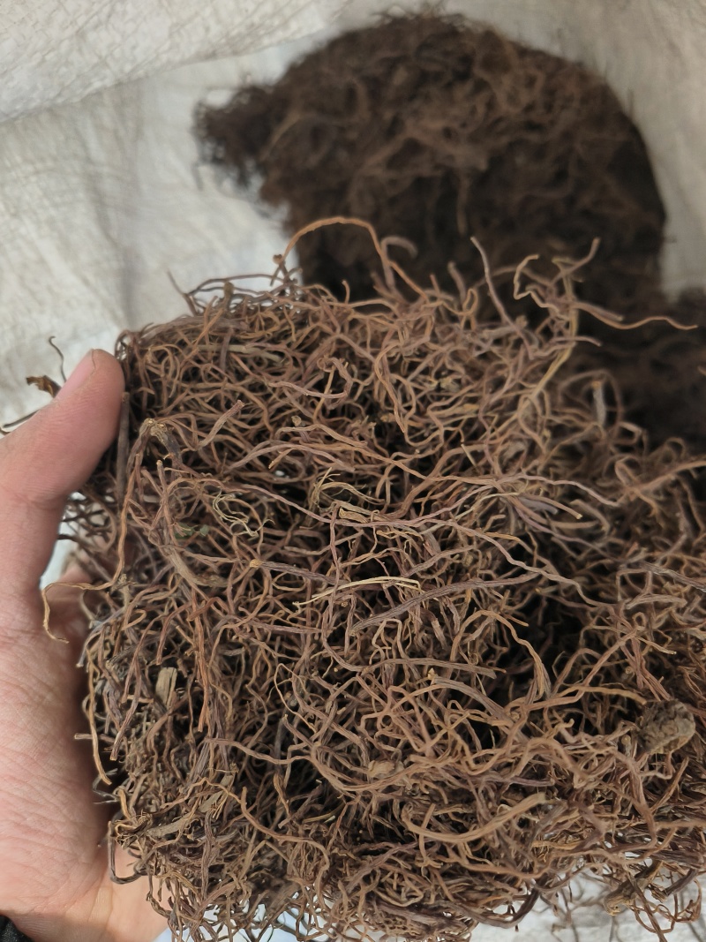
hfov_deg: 56.8
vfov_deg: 71.6
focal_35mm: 24
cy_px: 471
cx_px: 353
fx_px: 653
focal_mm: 5.42
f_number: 1.8
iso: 1475
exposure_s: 1/20
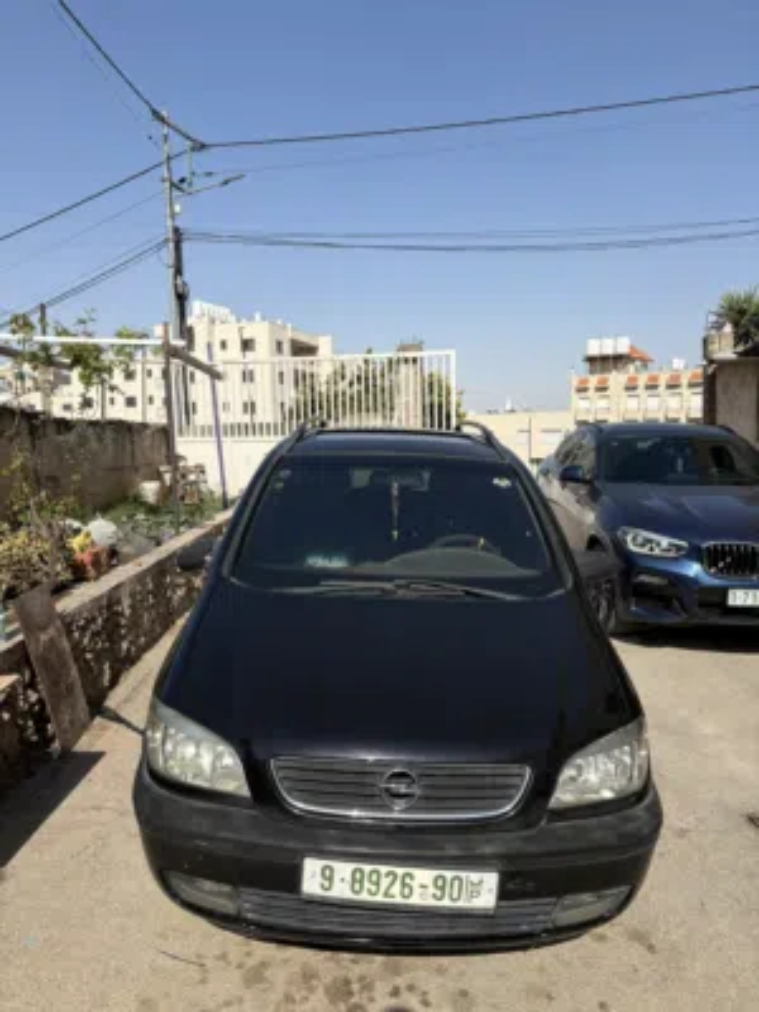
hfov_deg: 53.1
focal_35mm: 26
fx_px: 760
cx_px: 380
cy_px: 506
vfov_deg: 67.3
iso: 50
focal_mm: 5.96
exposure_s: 1/4329
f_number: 1.6
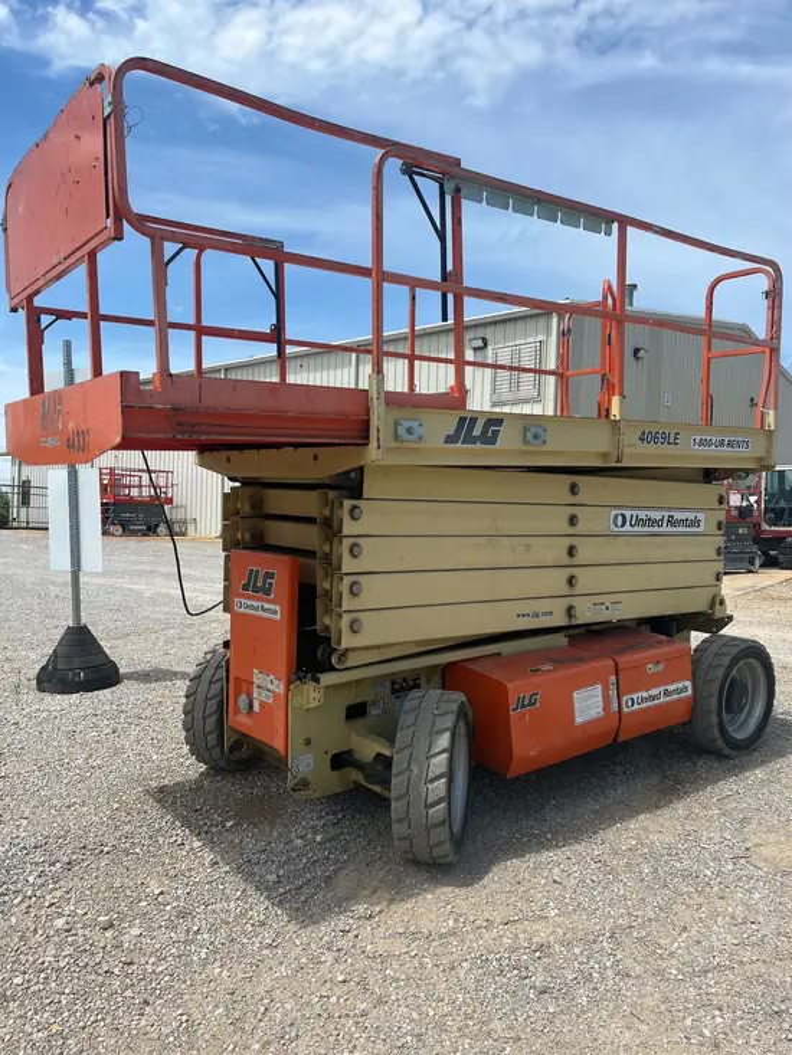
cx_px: 396
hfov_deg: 53.1
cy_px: 528
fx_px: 793
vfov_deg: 67.3
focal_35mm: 26
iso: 50
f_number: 1.6
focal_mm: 5.1
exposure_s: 1/3215
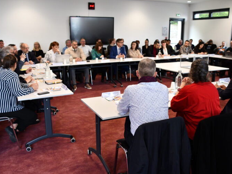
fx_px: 228
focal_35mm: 34
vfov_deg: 41.8
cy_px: 88
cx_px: 117
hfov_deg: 53.9
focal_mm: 21
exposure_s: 1/125
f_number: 3.5
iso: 900
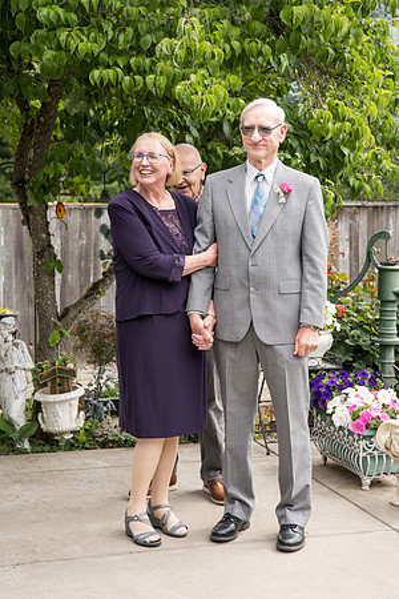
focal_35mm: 62
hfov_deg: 21.9
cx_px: 200
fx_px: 1031
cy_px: 300
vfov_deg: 32.4
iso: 400
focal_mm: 62
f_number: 5
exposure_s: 1/500
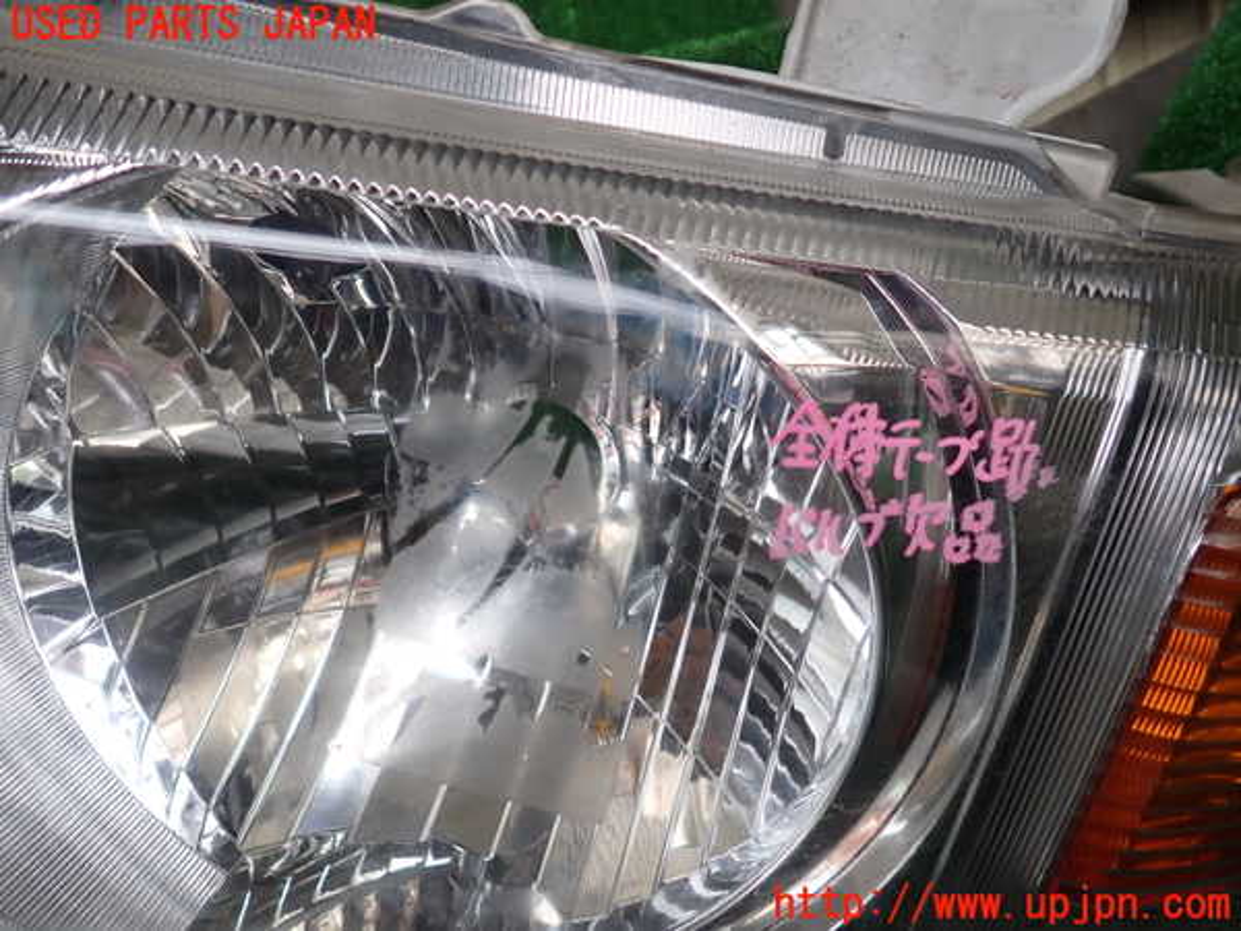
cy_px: 466
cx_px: 620
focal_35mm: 25
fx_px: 896
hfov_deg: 69.4
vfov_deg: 54.9
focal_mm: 4.5
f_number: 2
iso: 125
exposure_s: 1/60
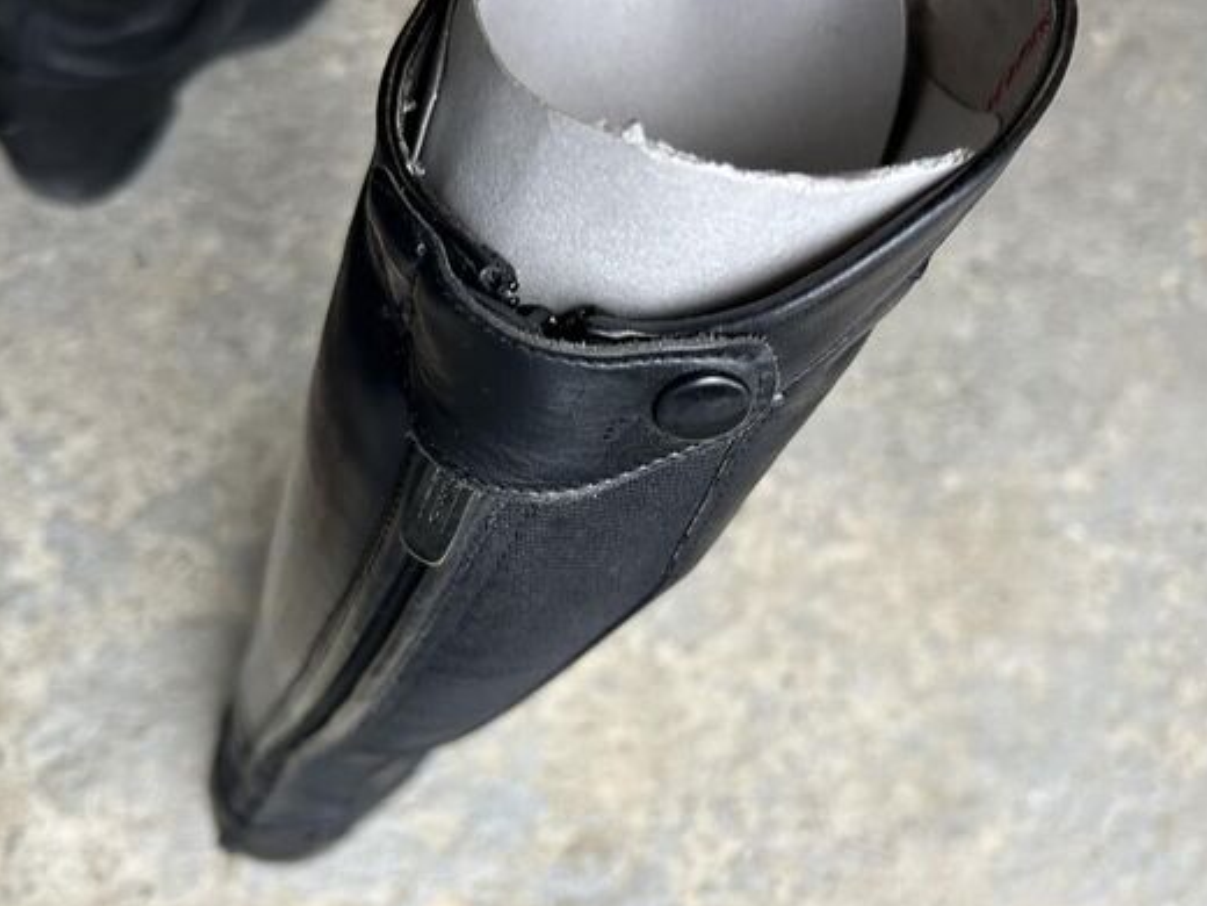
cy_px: 481
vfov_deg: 44.1
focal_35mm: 32
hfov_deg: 56.8
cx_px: 585
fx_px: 1116
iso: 125
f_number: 1.5
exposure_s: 1/121
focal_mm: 5.7
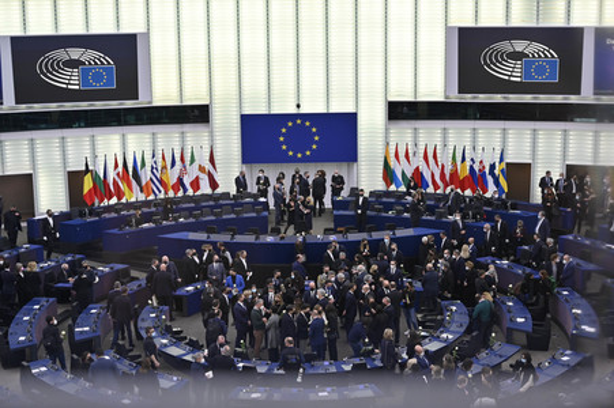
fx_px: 988
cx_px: 307
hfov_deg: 34.5
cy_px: 204
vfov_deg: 23.3
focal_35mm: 58
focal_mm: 58
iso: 1000
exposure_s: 1/320
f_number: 4
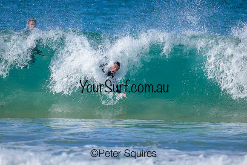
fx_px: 5490
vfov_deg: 1.7
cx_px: 124
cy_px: 82
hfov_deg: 2.6
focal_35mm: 800
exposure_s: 1/2000
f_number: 6.3
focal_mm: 800
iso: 450
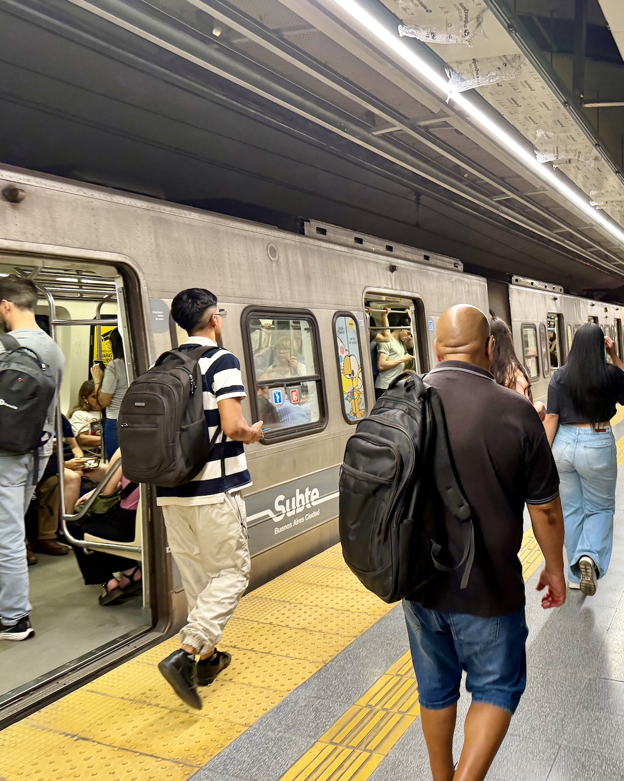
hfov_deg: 44.1
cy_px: 397
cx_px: 476
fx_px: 739
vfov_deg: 55.7
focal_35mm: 32
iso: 250
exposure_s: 1/60
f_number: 1.78
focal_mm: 6.76
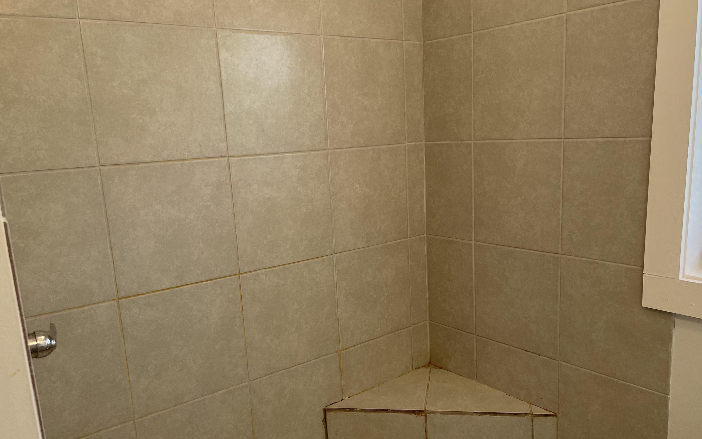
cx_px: 378
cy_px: 257
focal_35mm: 31
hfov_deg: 61.2
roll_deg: +2.2
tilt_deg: -14.2
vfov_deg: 40.5
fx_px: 593
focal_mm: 5.1
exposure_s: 1/120
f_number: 1.6
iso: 100
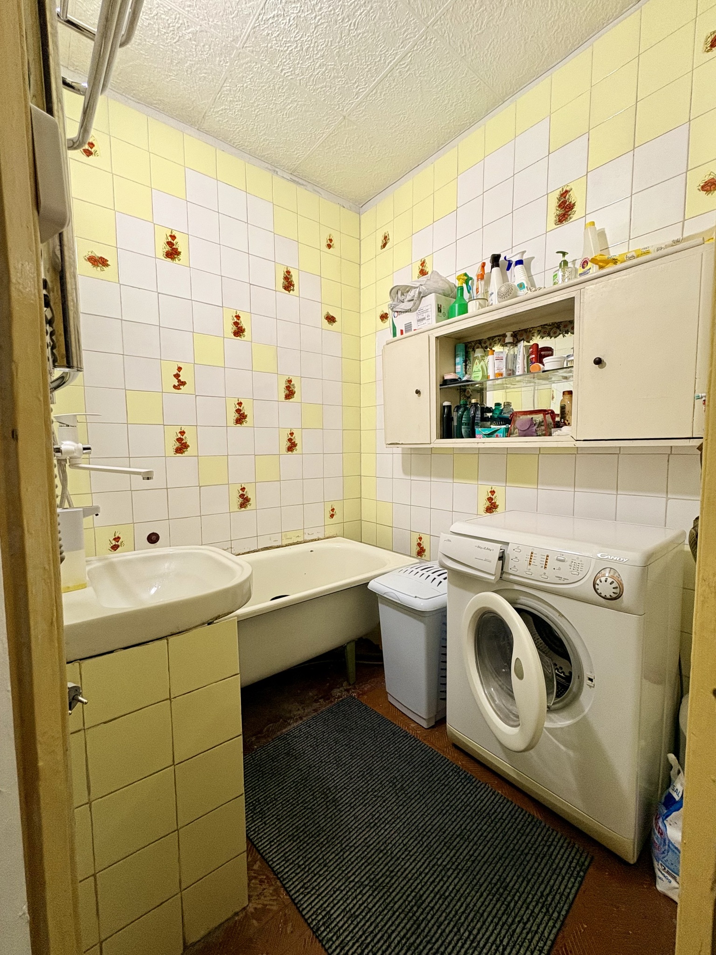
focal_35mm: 14
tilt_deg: -4.0
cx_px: 358
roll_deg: +1.6
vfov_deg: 102.1
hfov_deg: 85.7
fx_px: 386
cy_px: 478
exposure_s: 1/50
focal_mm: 2.22
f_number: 2.2
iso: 160
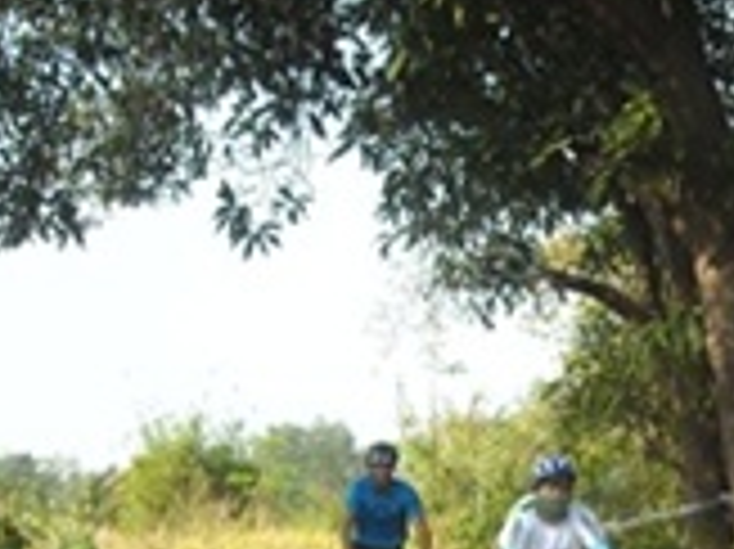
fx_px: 2140
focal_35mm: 101
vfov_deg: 14.0
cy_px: 727
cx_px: 648
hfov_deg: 19.1
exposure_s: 1/296
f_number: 2.8
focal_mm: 5.7
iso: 64
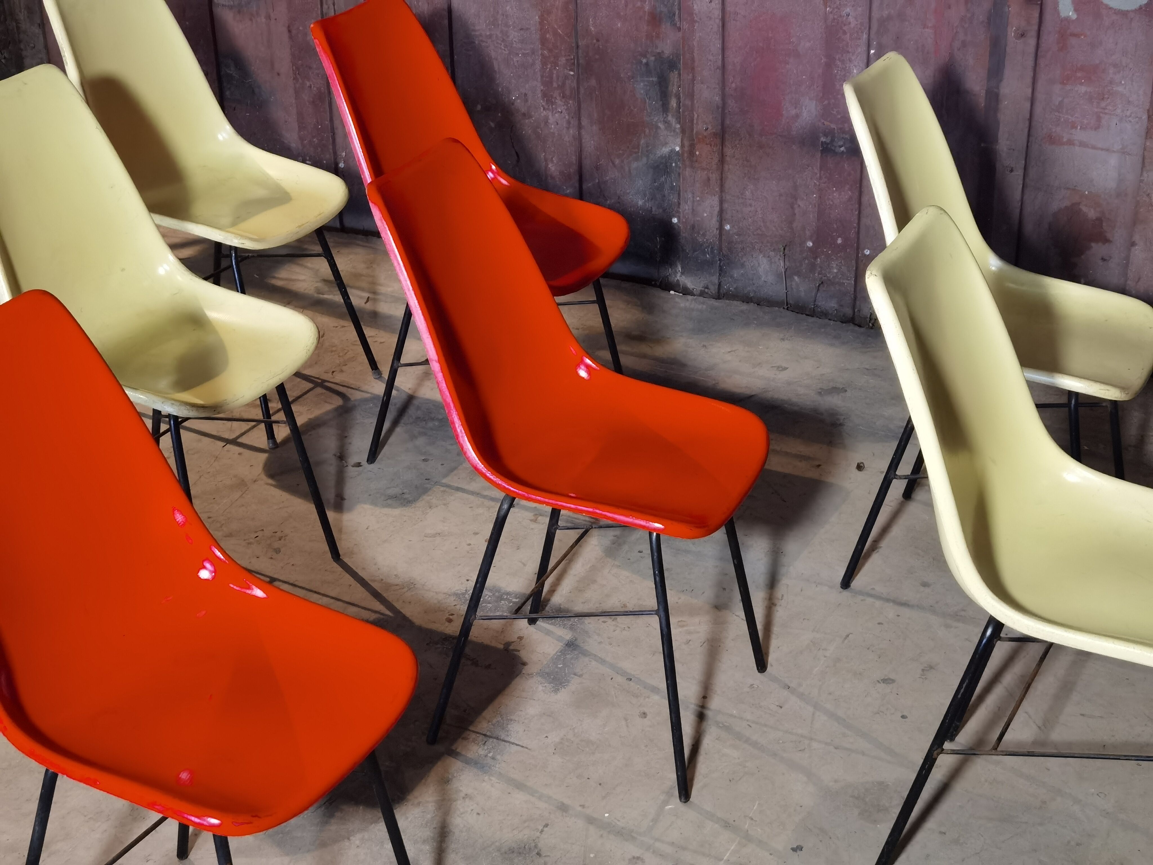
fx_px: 1799
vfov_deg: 27.0
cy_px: 432
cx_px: 576
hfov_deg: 35.5
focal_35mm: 54
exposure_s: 1/50
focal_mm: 6.71
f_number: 1.9
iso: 320
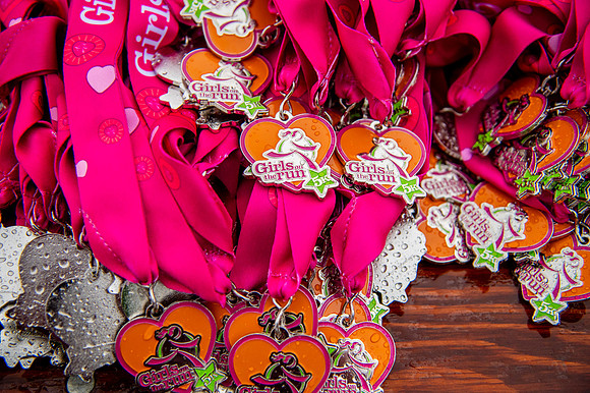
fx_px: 786
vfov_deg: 28.0
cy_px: 196
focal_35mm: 48
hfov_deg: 41.1
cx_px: 295
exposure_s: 1/2500
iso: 1600
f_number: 4
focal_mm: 48
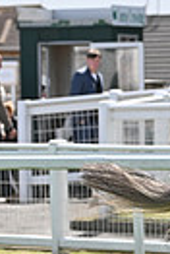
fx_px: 3269
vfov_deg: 4.4
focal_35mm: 464
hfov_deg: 2.9
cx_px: 504
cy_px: 189
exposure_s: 1/1600
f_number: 5.6
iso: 400
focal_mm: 105
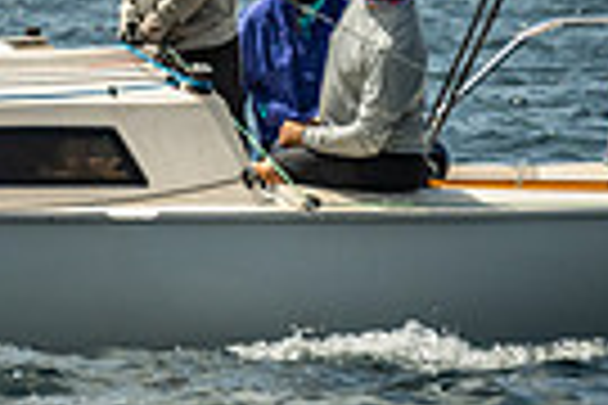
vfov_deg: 1.9
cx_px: -546
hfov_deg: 2.9
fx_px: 11990
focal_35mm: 710
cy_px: -499
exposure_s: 1/2000
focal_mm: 150
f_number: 6.3
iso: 320
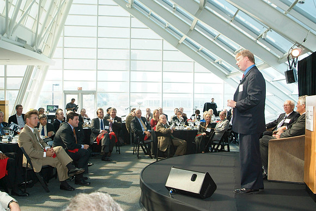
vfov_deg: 36.9
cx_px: 158
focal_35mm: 36
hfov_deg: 53.1
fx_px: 316
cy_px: 106
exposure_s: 1/60
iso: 800
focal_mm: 24
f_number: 8
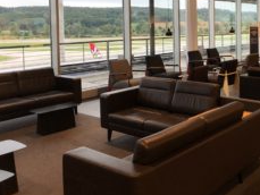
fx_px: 331
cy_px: 48
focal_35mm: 44
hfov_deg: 41.4
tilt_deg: -3.4
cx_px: 202
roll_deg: +1.5
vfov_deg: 32.3
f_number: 1.8
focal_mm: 4
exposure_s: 1/50
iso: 25
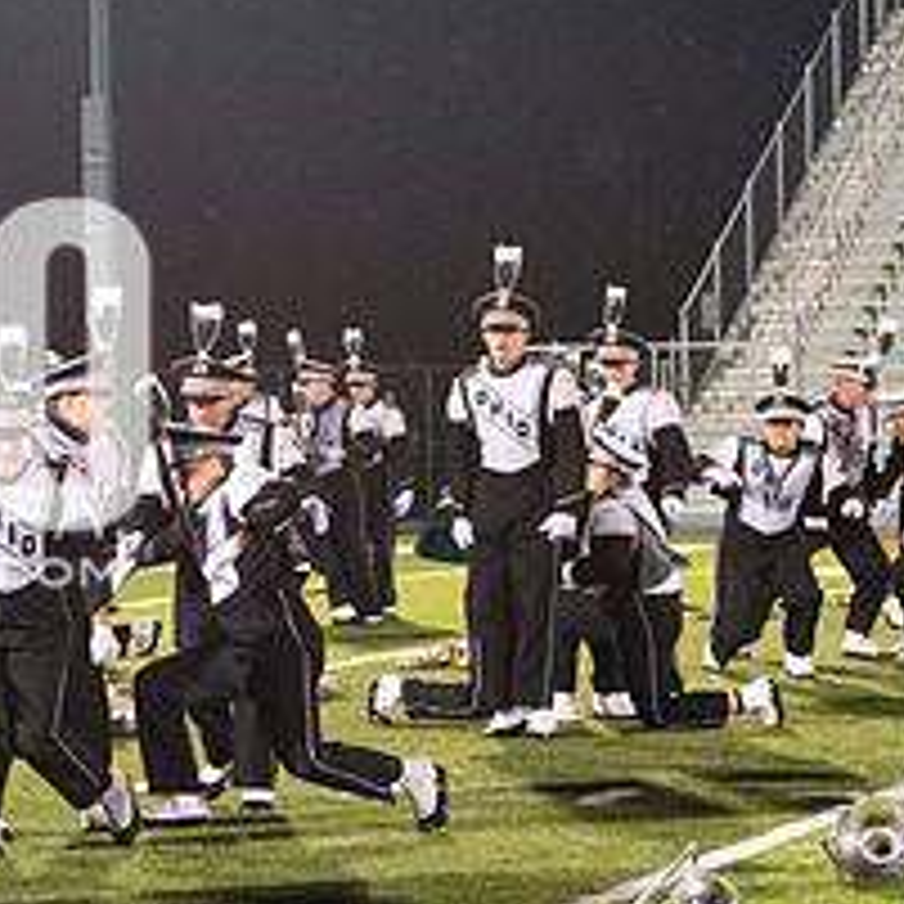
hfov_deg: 10.0
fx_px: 5082
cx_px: -189
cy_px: 412
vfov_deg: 10.2
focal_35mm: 172
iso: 5000
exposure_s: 1/320
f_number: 5.6
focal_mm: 70
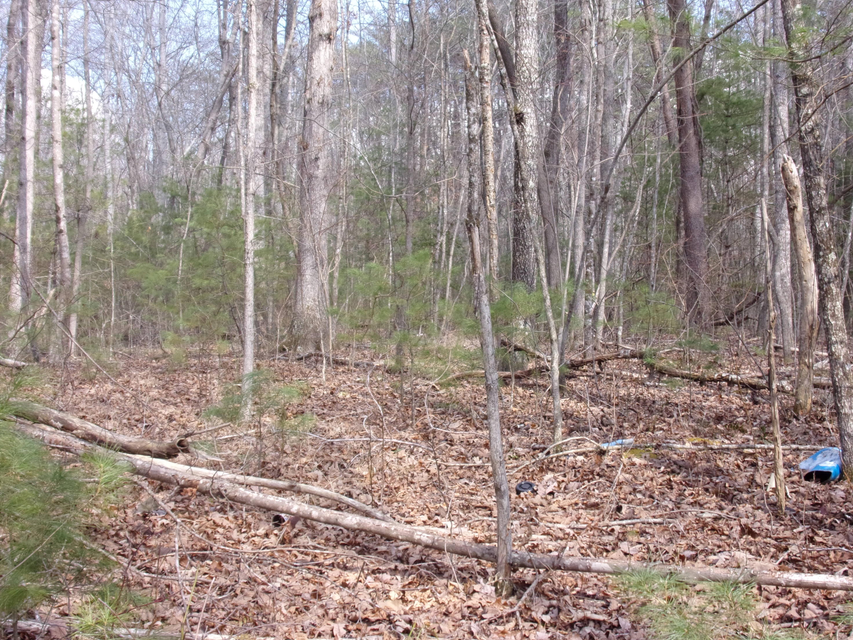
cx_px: 431
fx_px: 1158
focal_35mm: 47
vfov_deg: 30.9
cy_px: 316
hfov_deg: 40.4
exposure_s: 1/140
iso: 80
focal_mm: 8.3
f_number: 4.1
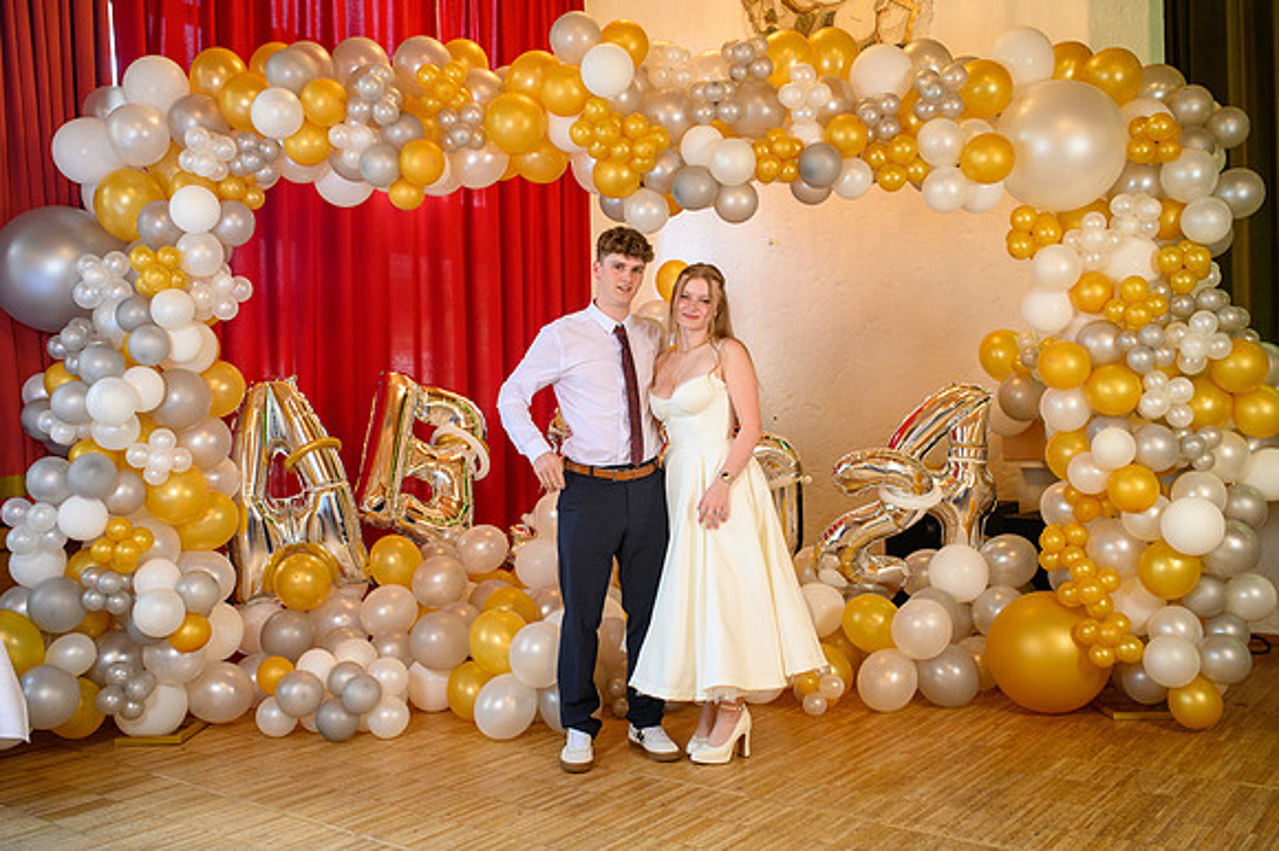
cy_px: 415
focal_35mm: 36
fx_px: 1275
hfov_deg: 53.3
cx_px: 623
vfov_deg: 36.9
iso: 1250
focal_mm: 35
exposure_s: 1/100
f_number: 3.5
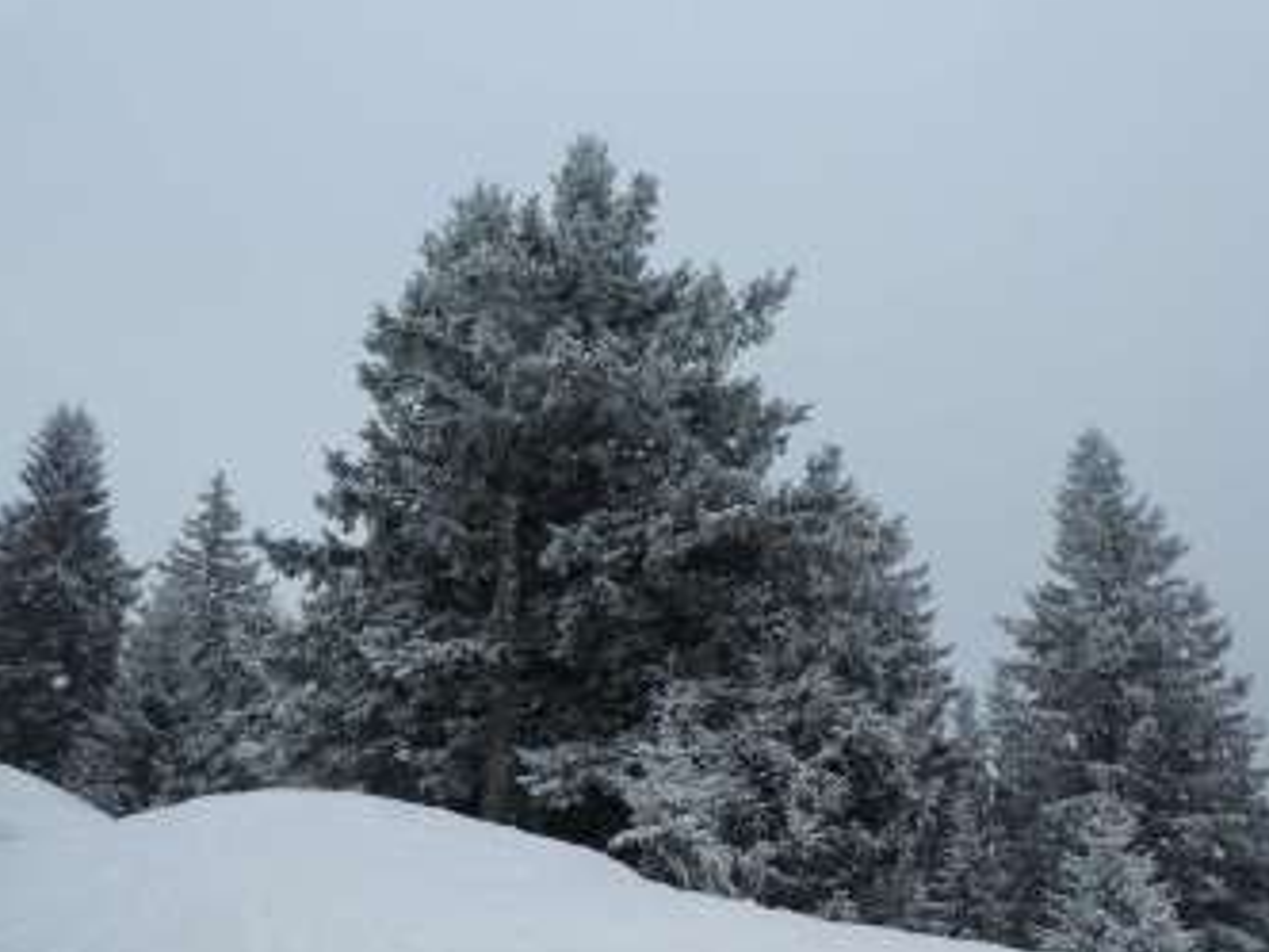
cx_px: 684
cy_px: 455
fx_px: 953
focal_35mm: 26
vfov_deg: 53.0
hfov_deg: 67.2
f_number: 3.3
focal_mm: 4.3
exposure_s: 1/800
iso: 80
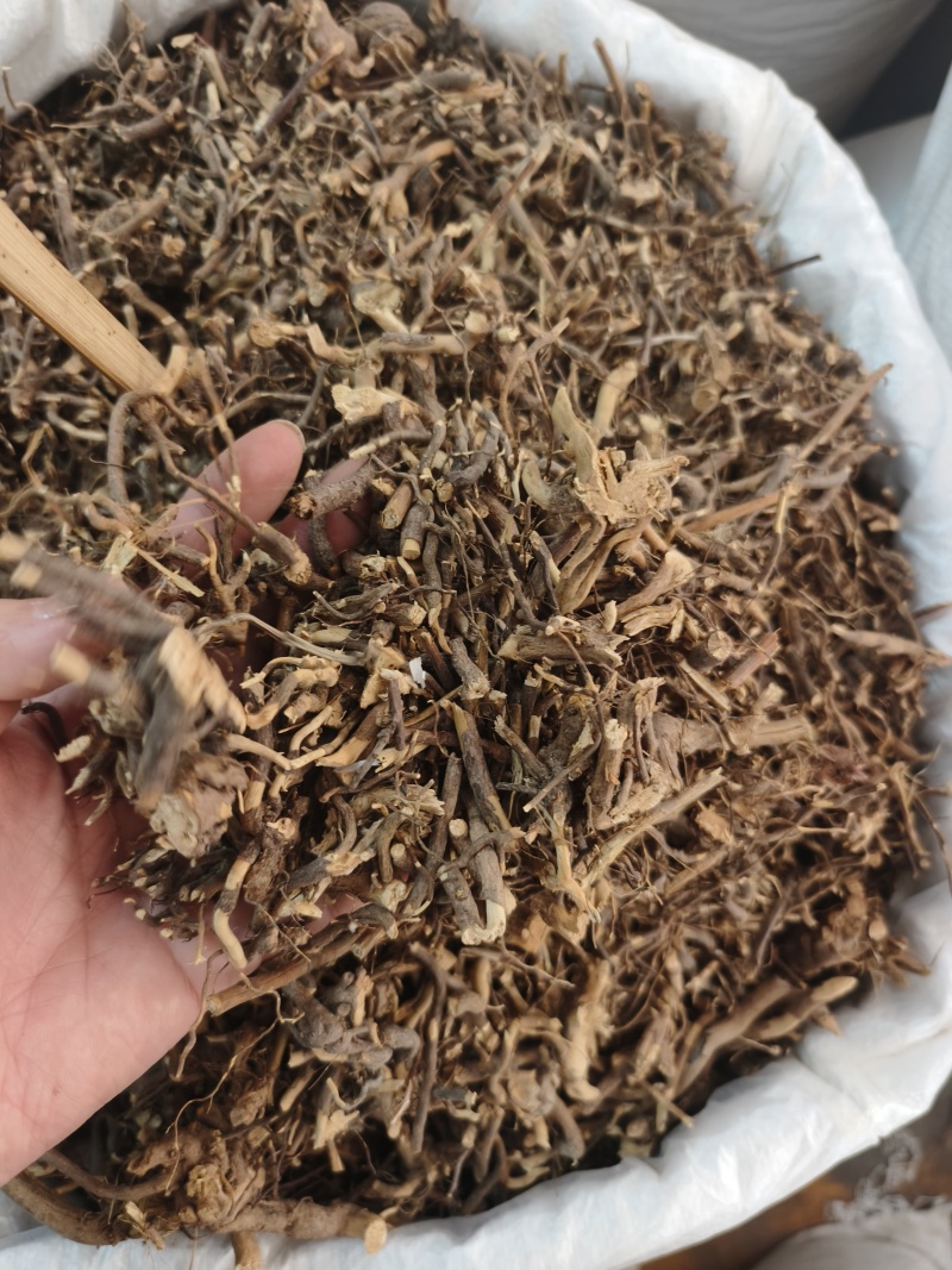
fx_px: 844
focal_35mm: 23
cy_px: 635
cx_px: 476
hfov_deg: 58.9
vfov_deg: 73.9
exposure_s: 1/50
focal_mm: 5.5
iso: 563
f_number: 1.75
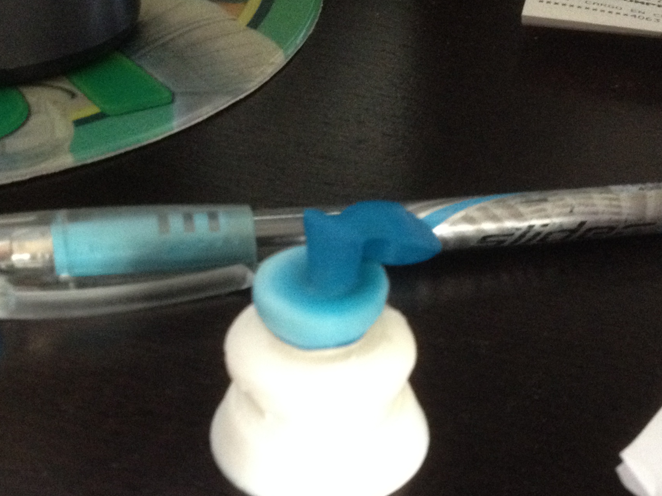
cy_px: 409
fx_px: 1281
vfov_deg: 21.6
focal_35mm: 67
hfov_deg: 28.9
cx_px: 371
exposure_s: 1/17
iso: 400
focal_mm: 4.28
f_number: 2.4
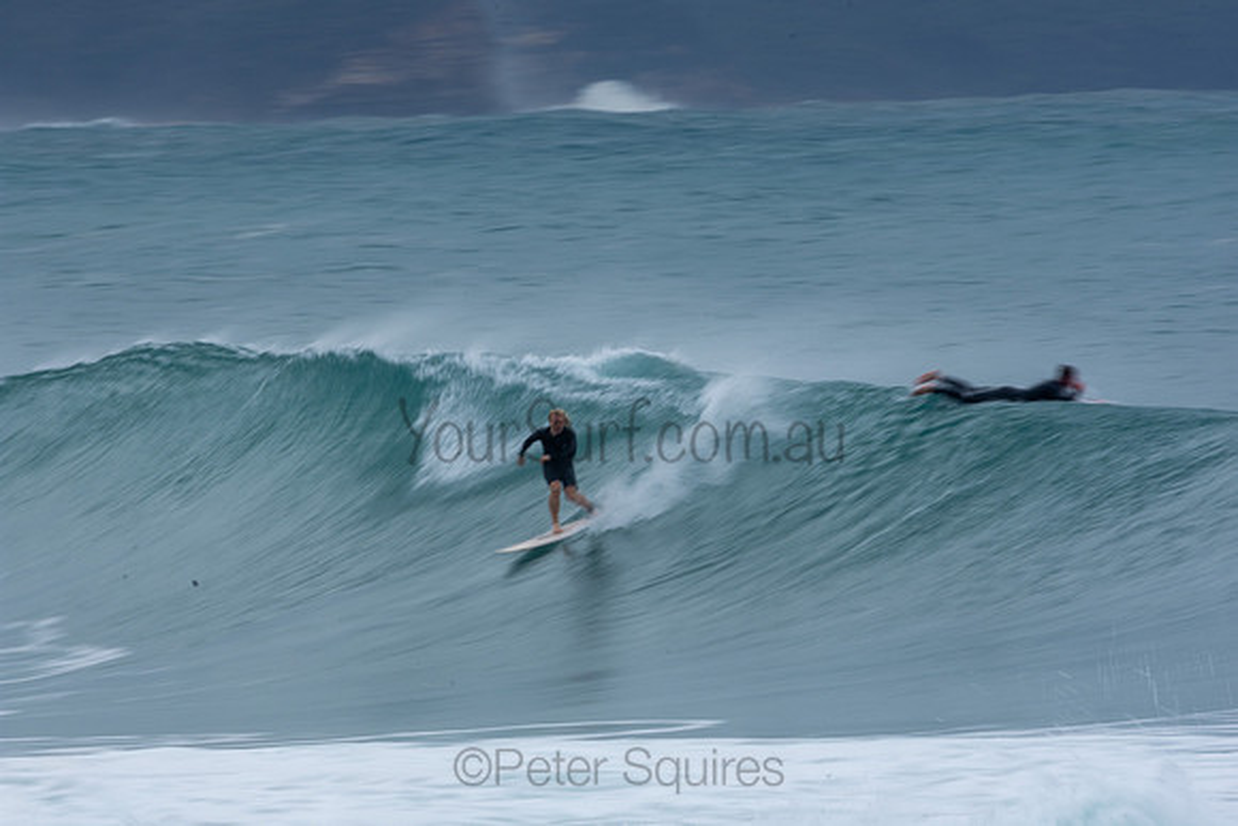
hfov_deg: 2.7
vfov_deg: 1.8
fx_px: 25796
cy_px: 413
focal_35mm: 750
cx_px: 619
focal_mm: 500
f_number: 25
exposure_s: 1/25
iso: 100
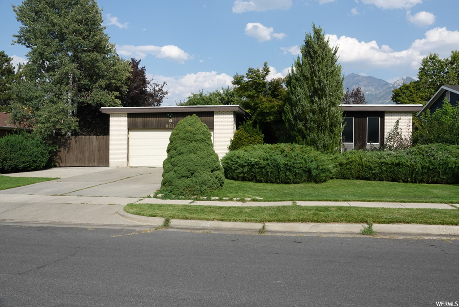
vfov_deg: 45.0
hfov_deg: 63.6
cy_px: 154
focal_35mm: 29
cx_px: 230
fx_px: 370
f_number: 4
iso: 100
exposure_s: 1/800
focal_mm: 10.8
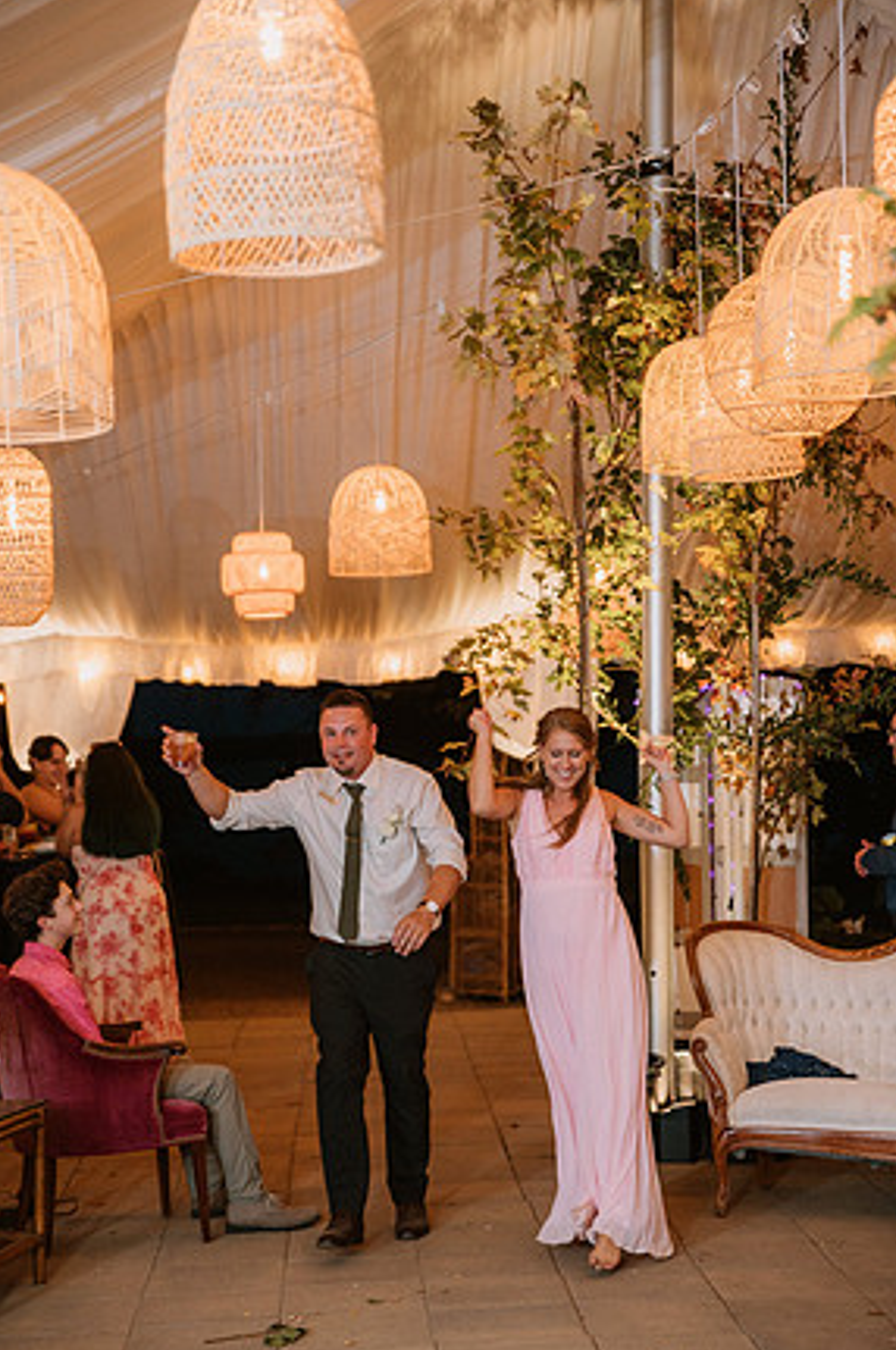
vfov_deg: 28.5
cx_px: 462
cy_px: 686
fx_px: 2659
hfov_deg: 19.1
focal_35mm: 71
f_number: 2.8
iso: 1000
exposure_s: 1/200
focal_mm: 68
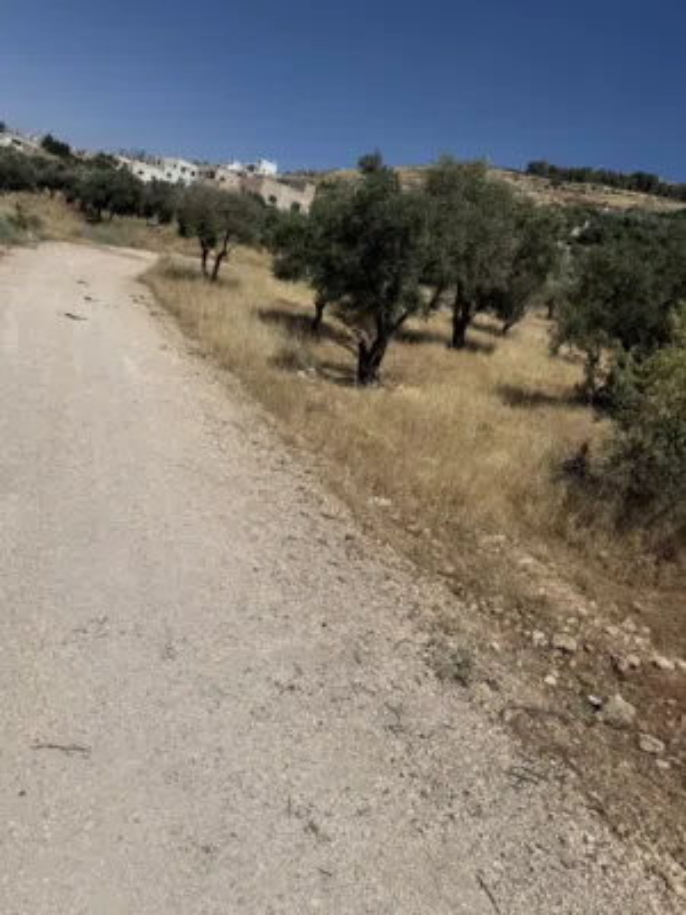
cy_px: 458
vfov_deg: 71.6
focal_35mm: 24
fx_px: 634
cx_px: 343
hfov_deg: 56.8
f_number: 1.78
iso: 80
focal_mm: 6.76
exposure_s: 1/14286
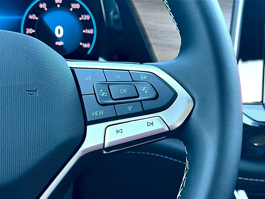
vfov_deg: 26.6
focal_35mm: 55
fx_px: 421
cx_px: 132
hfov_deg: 34.9
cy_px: 100
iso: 64
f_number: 1.78
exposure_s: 1/91
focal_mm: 6.86
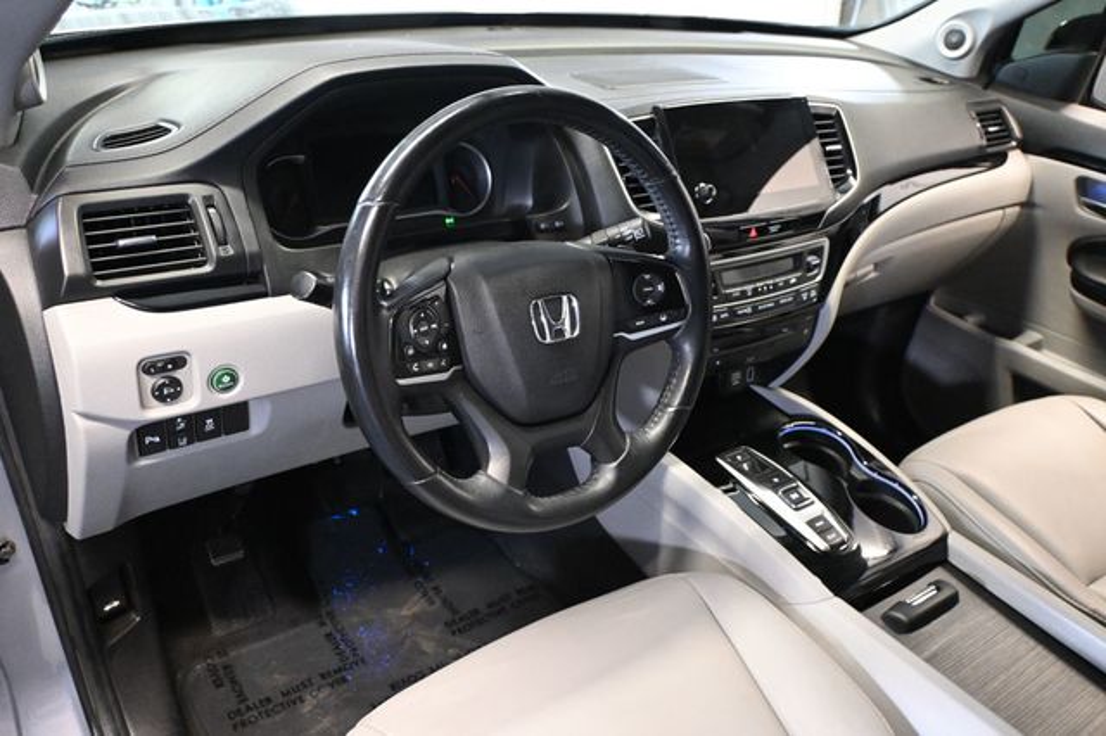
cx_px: 553
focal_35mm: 30
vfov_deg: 43.6
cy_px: 368
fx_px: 921
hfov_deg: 62.0
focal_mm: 20
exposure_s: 1/60
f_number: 3.8
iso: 5600
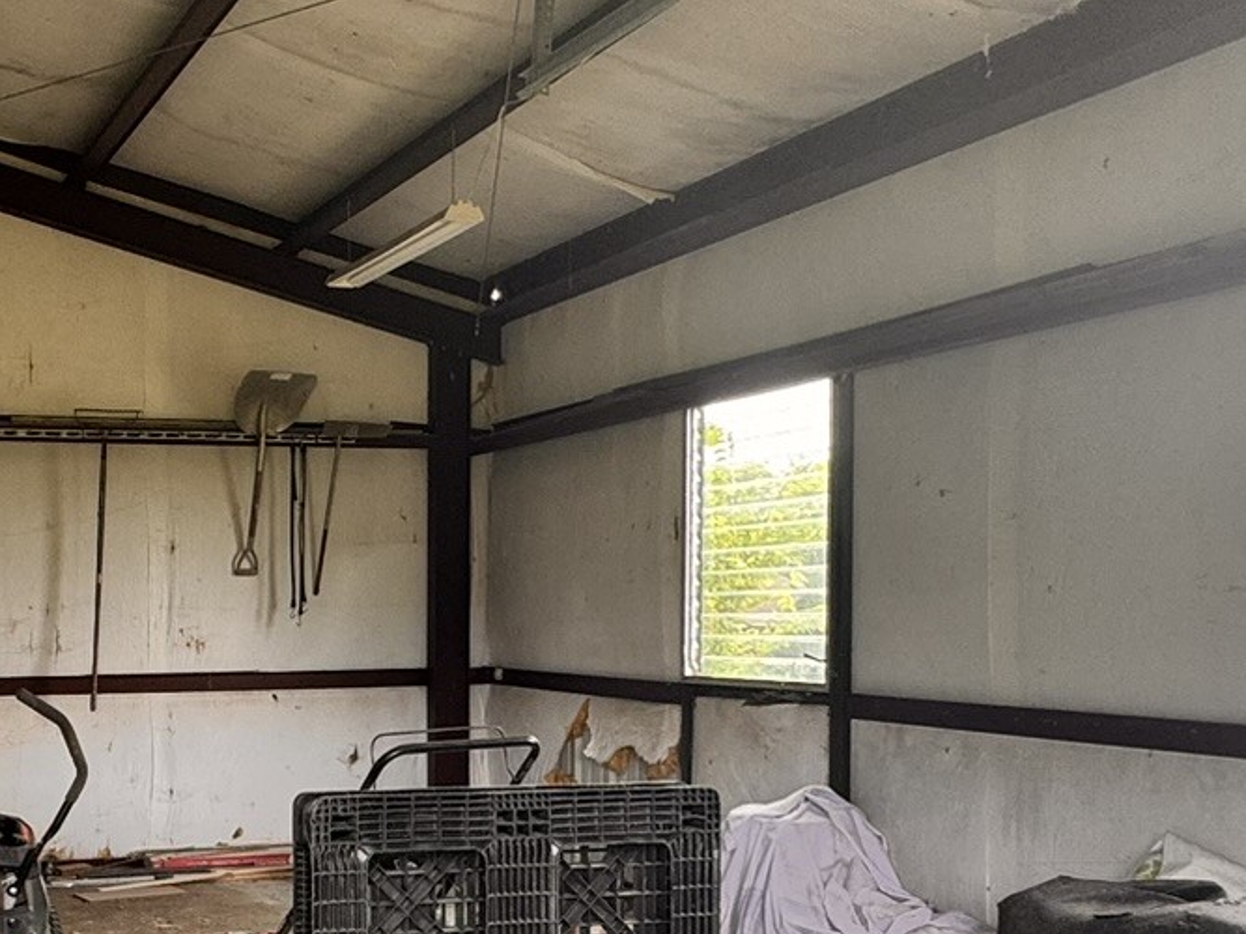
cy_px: 686
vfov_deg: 33.0
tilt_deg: -2.5
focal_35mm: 43
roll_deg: +0.1
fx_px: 1548
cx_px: 118
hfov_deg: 40.4
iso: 80
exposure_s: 1/99
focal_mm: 2.22
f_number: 2.2
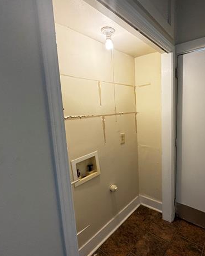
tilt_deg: -8.4
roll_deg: +1.6
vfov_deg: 83.3
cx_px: 137
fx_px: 144
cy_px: 130
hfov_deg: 68.8
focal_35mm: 19
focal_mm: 2.22
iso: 320
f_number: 2.2
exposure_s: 1/120
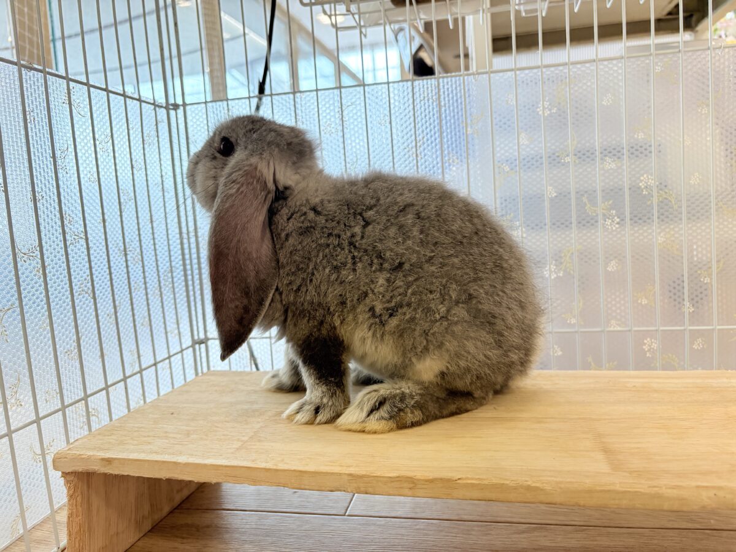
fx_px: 553
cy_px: 276
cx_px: 368
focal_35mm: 26
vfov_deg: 53.1
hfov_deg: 67.3
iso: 125
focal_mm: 5.96
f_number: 1.6
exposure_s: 1/163
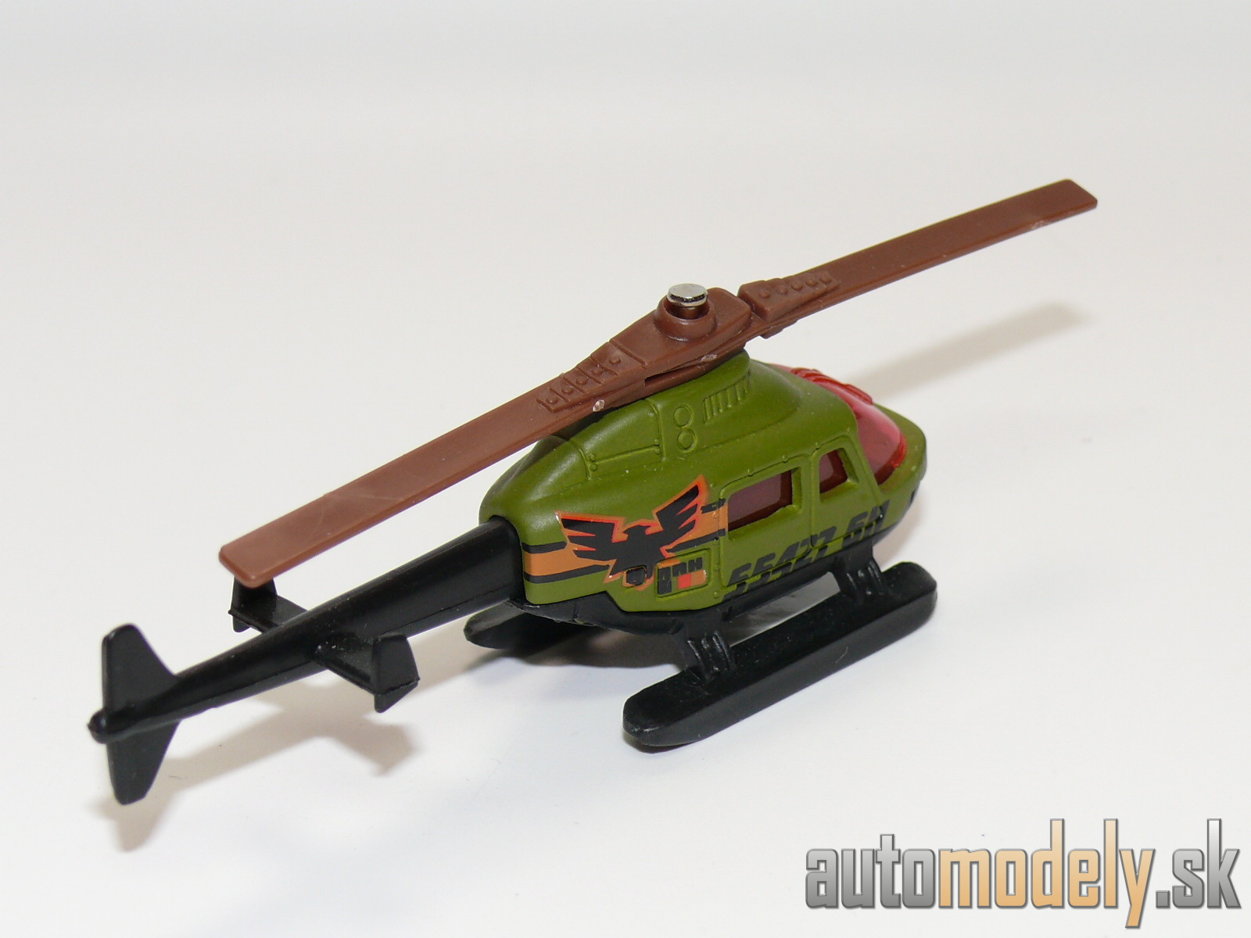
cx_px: 626
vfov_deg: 18.2
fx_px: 2927
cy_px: 469
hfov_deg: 24.1
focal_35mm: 81
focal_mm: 11.9
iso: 100
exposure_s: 1/30
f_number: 4
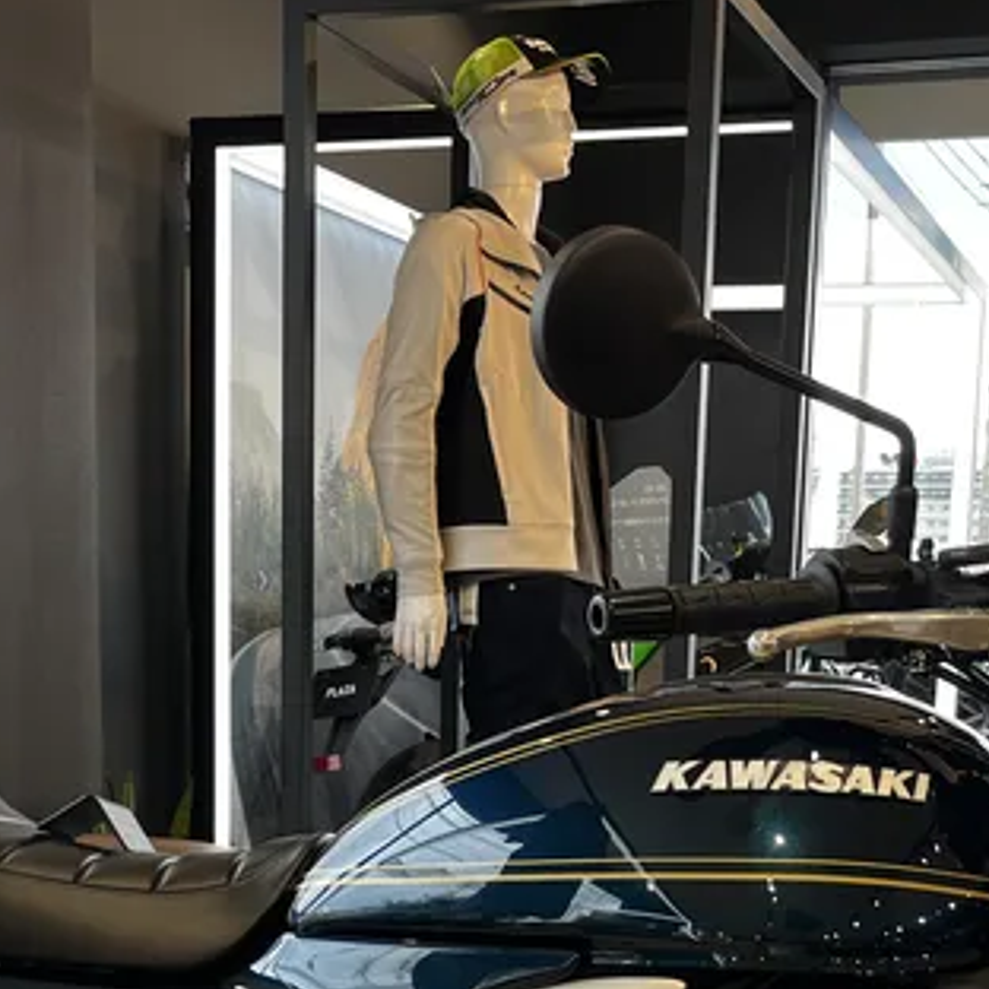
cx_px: 571
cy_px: 910
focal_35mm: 59
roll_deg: -1.5
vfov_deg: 27.9
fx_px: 1907
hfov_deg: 29.0
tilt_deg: -9.8
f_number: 1.6
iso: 50
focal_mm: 5.1
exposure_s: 1/122
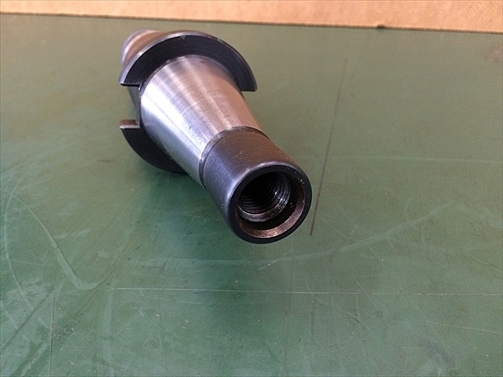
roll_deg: +2.1
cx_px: 252
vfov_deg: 48.2
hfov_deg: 61.7
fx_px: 421
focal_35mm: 29
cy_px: 188
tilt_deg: -33.0
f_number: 2.2
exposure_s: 1/30
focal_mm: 4.15
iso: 200
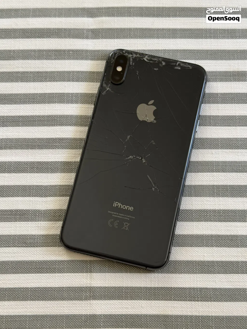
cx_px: 124
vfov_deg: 39.7
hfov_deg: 30.3
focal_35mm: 48
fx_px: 457
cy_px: 164
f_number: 1.78
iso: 200
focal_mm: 6.76
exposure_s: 1/60
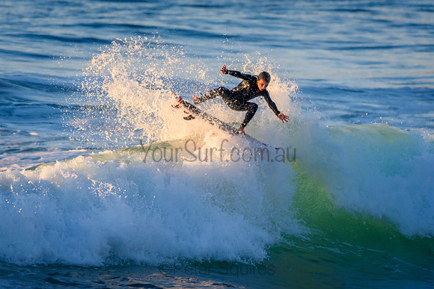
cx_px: 217
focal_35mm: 750
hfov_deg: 2.7
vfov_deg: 1.8
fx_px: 9043
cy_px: 144
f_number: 5.6
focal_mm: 500
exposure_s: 1/1600
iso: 800
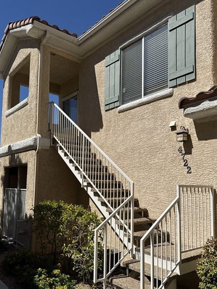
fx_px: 251
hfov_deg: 46.8
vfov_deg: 59.8
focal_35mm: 30
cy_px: 163
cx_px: 109
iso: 80
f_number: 1.78
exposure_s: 1/9009
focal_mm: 6.76
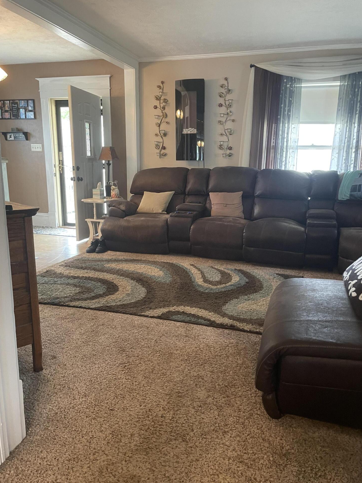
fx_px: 377
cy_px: 245
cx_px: 183
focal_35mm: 27
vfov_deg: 65.3
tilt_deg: -11.7
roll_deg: +0.3
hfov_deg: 51.3
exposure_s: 1/60
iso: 400
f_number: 1.6
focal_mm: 4.2
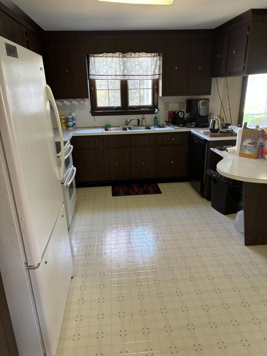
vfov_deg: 67.3
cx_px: 134
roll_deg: +2.7
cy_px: 178
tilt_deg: -19.2
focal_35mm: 26
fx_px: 267
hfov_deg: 53.1
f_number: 1.6
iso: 320
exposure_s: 1/60
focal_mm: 5.96
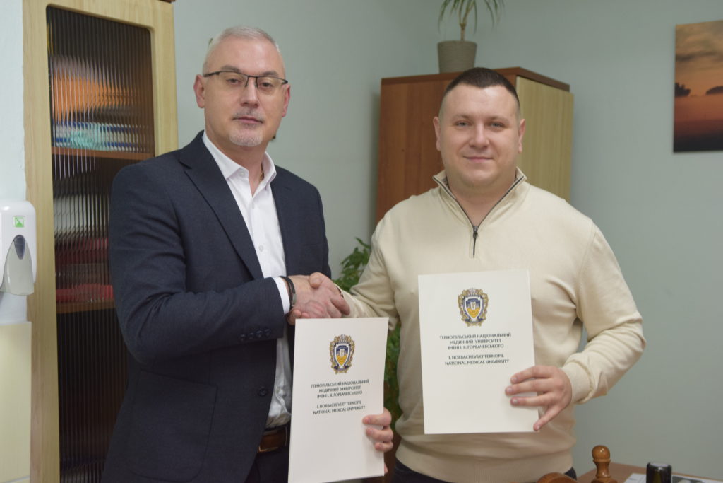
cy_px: 242
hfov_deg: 41.1
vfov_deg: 28.1
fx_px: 964
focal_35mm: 48
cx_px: 362
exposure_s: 1/60
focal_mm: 32
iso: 800
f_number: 4
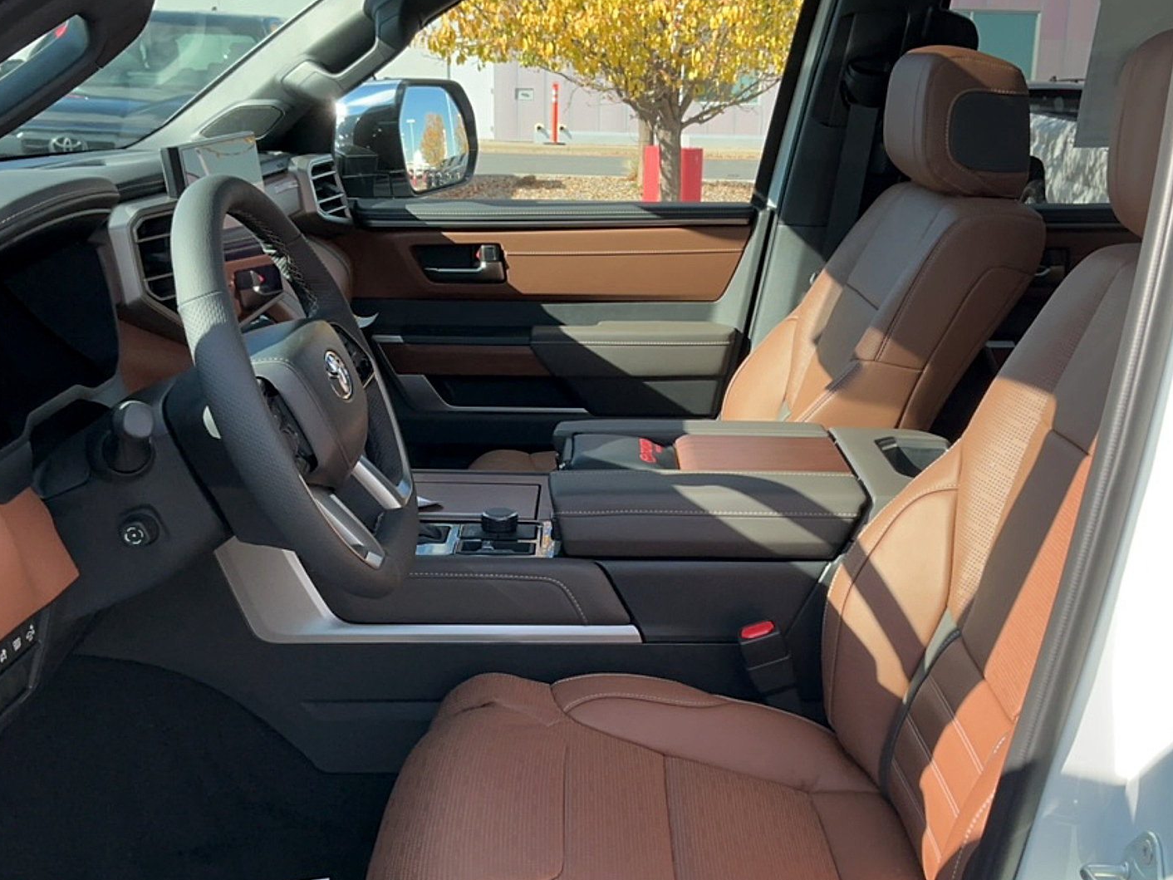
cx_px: 616
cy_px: 494
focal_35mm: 34
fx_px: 1152
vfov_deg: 41.7
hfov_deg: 53.9
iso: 25
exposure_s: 1/419
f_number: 1.8
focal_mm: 3
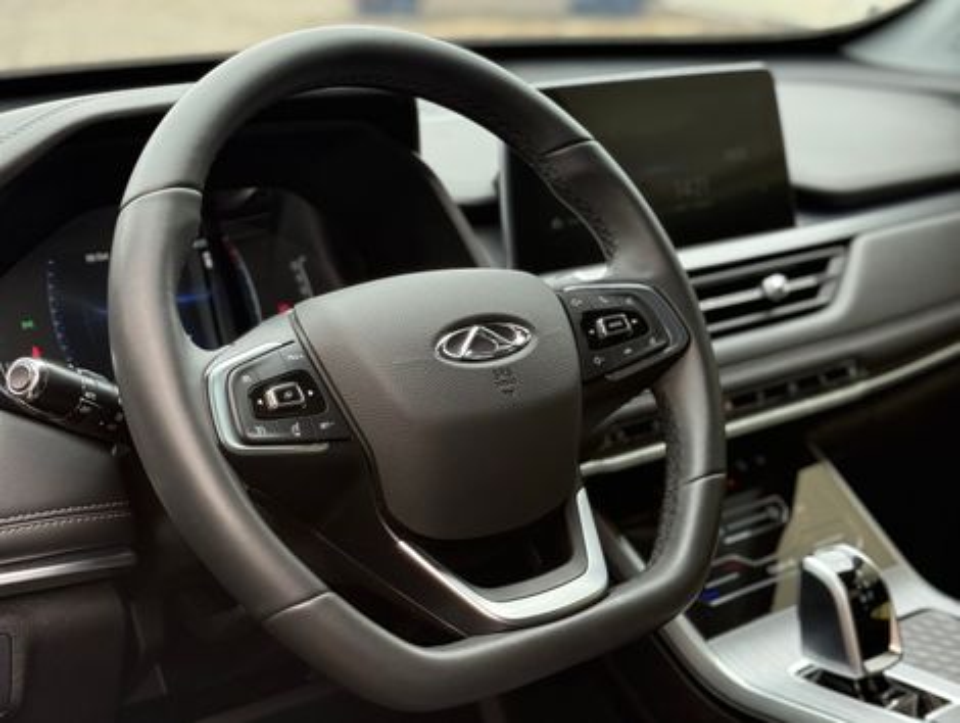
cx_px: 480
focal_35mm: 48
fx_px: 1333
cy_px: 362
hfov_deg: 39.6
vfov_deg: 30.3
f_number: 1.78
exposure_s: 1/242
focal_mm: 6.76
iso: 125
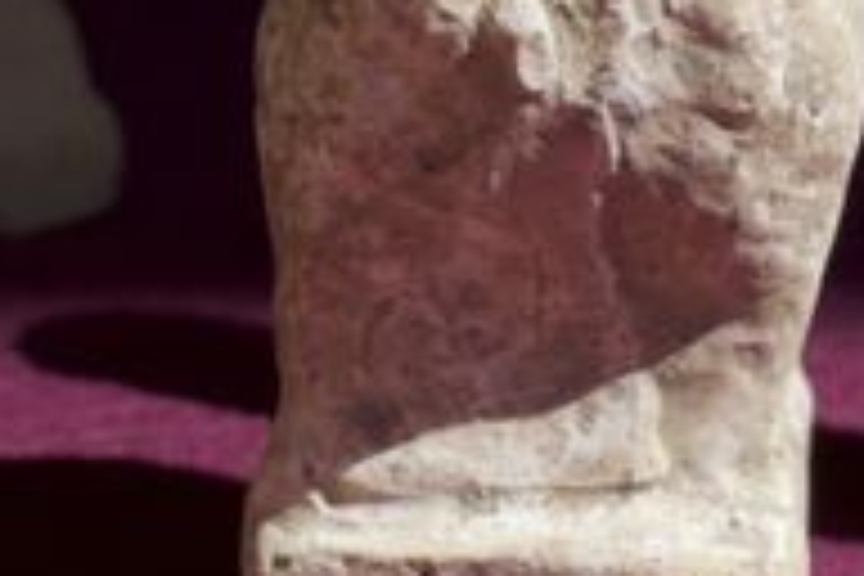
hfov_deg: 3.8
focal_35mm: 549
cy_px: 74
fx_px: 13183
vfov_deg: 2.5
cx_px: 626
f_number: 10
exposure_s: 1/400
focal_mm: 55
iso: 200
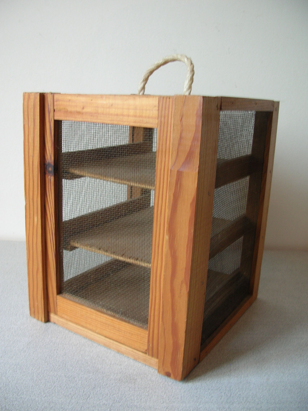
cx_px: 154
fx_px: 416
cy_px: 206
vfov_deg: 52.7
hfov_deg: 40.6
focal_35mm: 35
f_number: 2.8
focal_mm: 5.8
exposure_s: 1/5.6
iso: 55
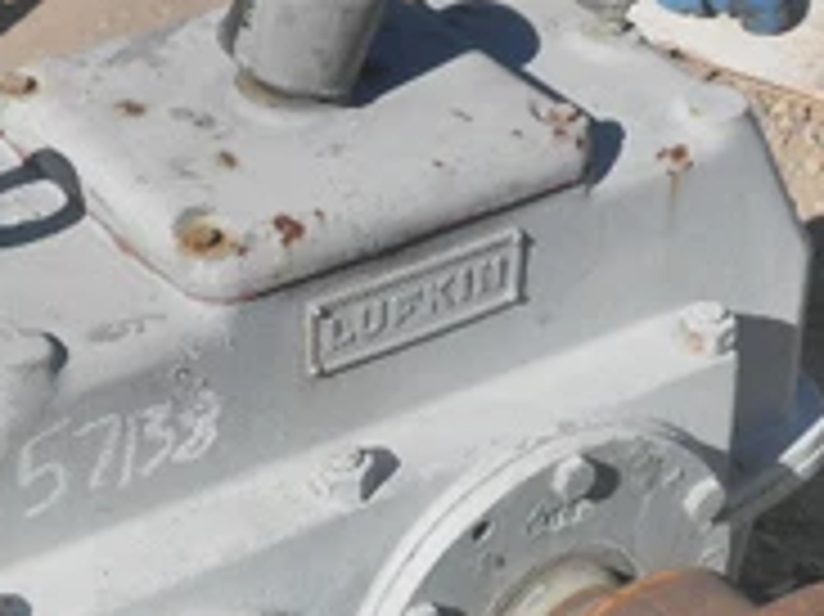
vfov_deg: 11.4
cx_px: 257
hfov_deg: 15.3
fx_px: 3069
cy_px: 490
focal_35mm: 129
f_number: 10.7
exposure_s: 1/125
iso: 64
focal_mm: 10.5
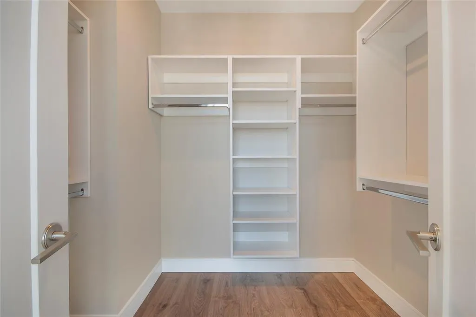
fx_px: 198
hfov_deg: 100.4
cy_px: 158
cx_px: 238
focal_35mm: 15
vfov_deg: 77.3
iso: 100
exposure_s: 1/8
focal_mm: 10
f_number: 8
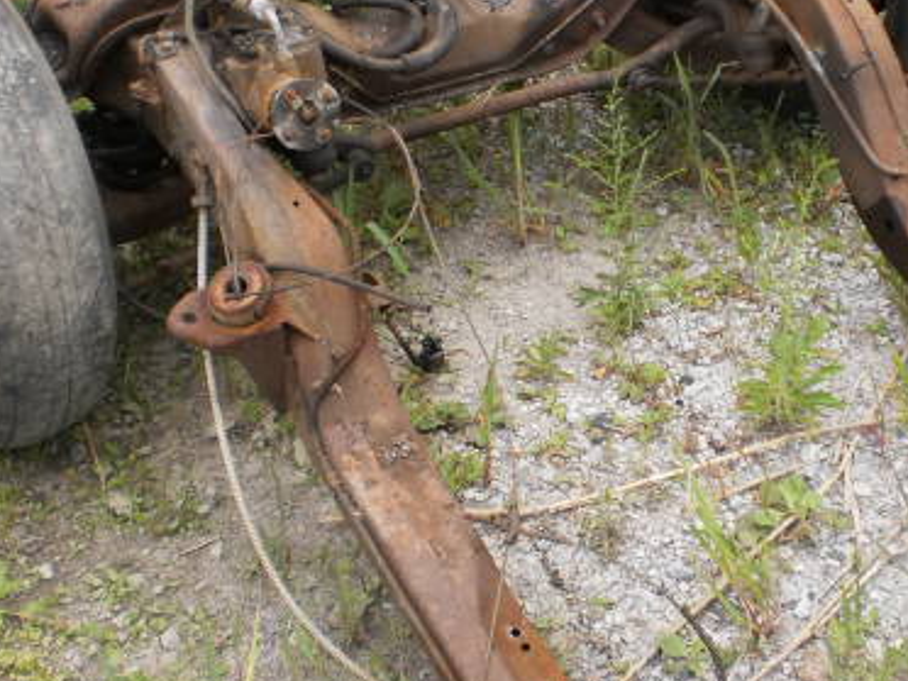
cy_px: 149
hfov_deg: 31.1
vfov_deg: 23.3
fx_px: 1626
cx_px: 566
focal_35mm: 62
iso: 100
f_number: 3.1
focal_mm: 6.3
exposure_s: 1/250
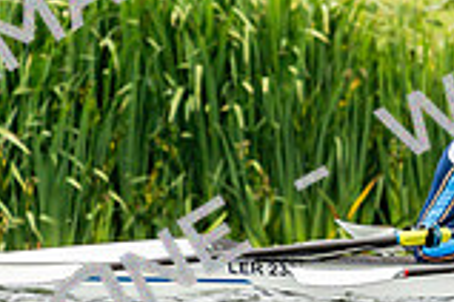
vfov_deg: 0.6
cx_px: 728
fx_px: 27616
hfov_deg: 0.9
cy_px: 164
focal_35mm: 2190
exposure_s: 1/2000
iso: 800
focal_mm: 600
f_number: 6.3
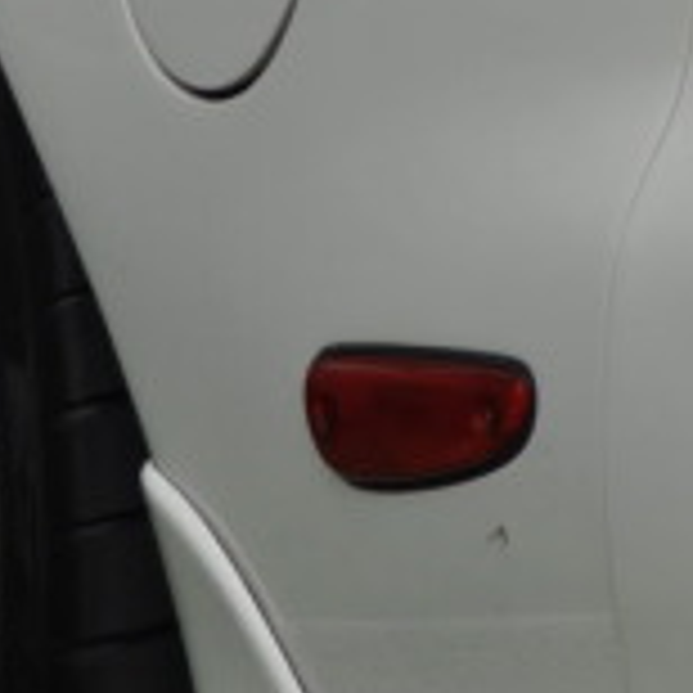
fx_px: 44937
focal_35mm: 1984
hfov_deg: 0.9
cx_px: 196
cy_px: 346
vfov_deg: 0.9
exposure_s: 1/1000
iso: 500
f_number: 5.6
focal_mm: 300
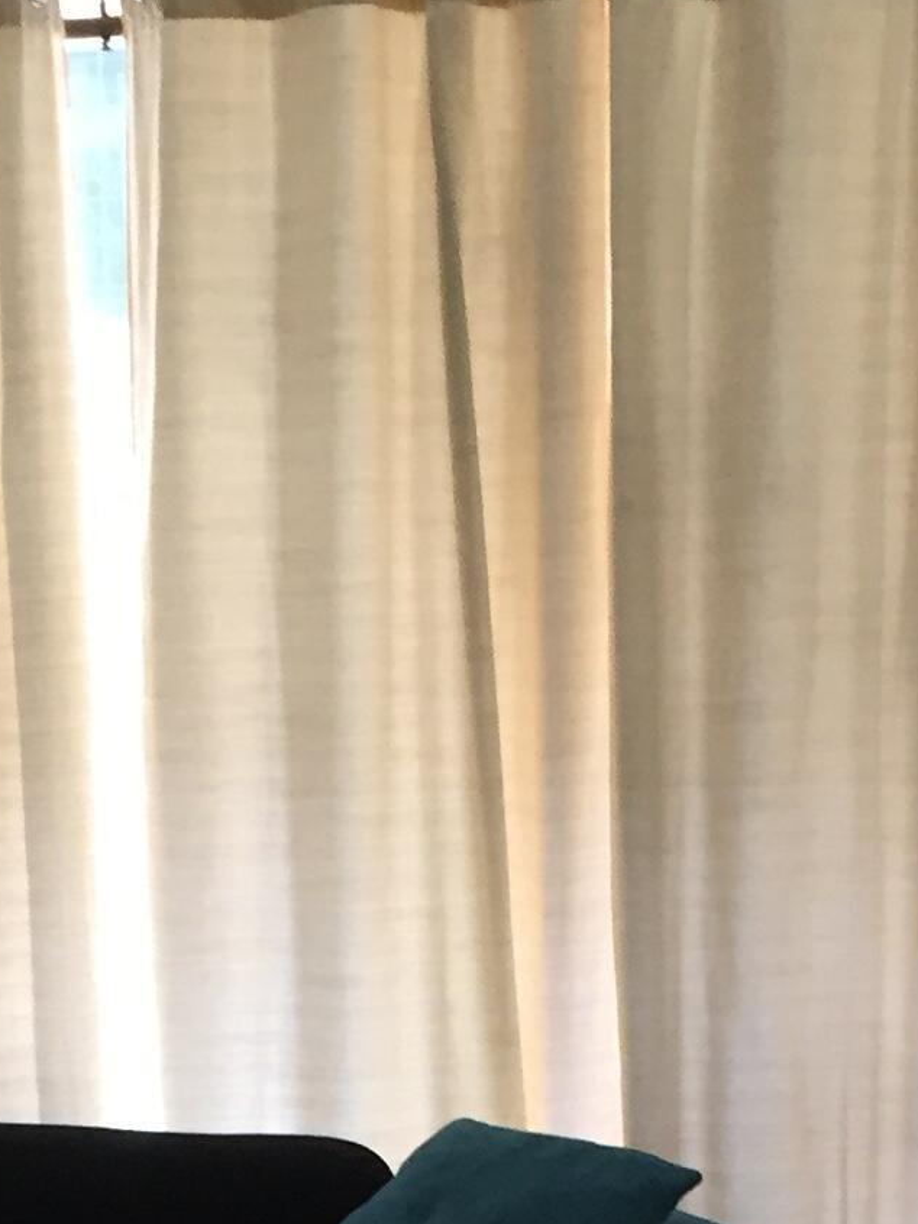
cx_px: 198
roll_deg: +2.7
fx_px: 3959
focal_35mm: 112
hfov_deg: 13.2
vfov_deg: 16.4
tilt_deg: -15.1
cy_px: 1677
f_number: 2.2
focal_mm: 4.15
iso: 64
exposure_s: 1/33
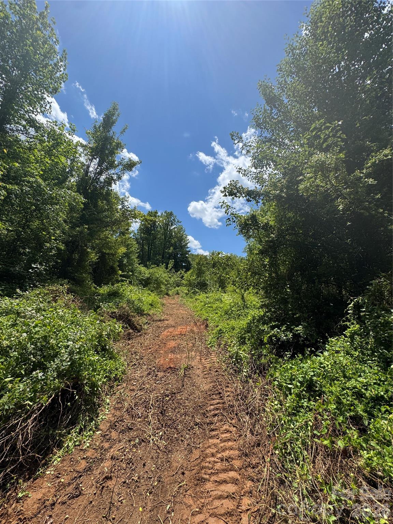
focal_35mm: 14
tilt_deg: +14.3
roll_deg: -3.3
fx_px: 212
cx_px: 196
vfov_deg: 102.1
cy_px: 262
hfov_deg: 85.7
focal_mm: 2.22
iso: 50
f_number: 2.2
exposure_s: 1/2494
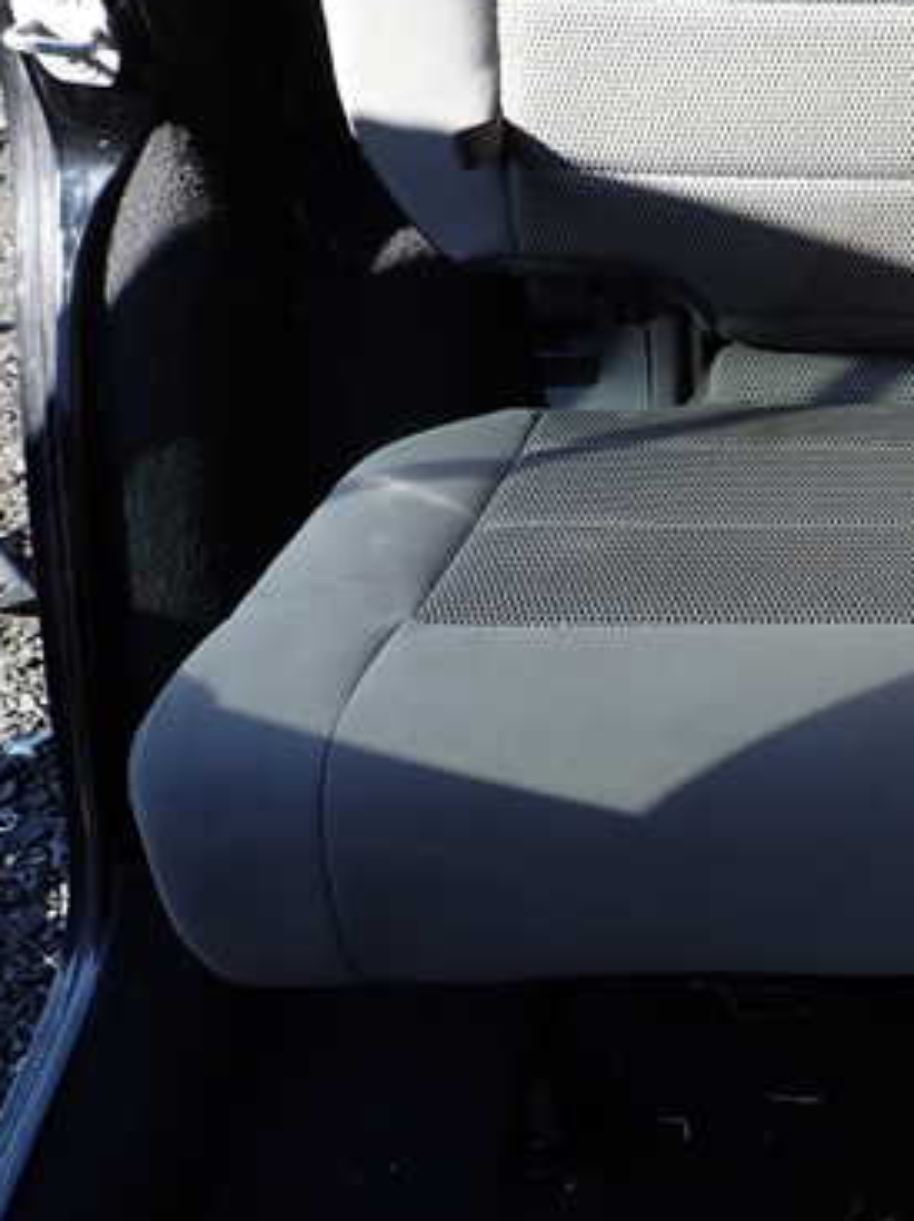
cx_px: 991
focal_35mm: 41
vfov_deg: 45.6
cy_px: 494
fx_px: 1445
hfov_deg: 31.4
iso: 100
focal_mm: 4.5
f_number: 2.8
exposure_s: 1/200
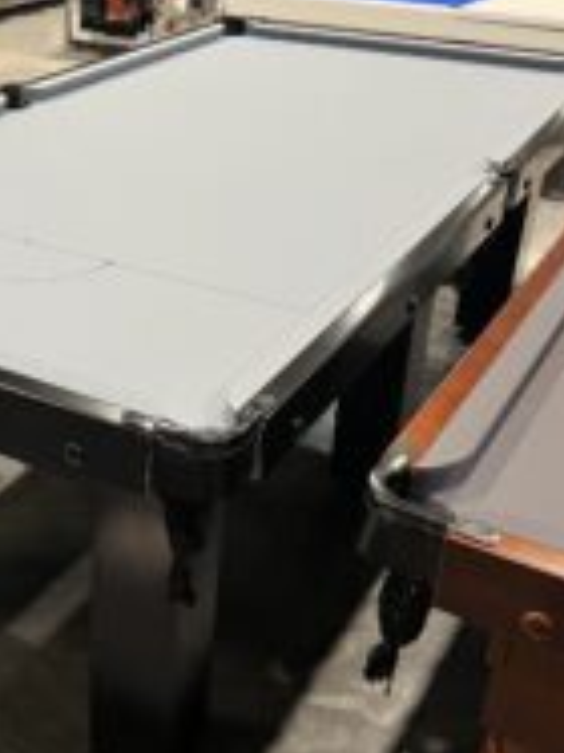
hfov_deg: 29.6
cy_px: 368
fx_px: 1044
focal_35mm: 48
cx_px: 127
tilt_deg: -25.8
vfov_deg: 39.7
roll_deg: -0.7
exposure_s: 1/50
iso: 80
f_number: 1.5
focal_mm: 5.7
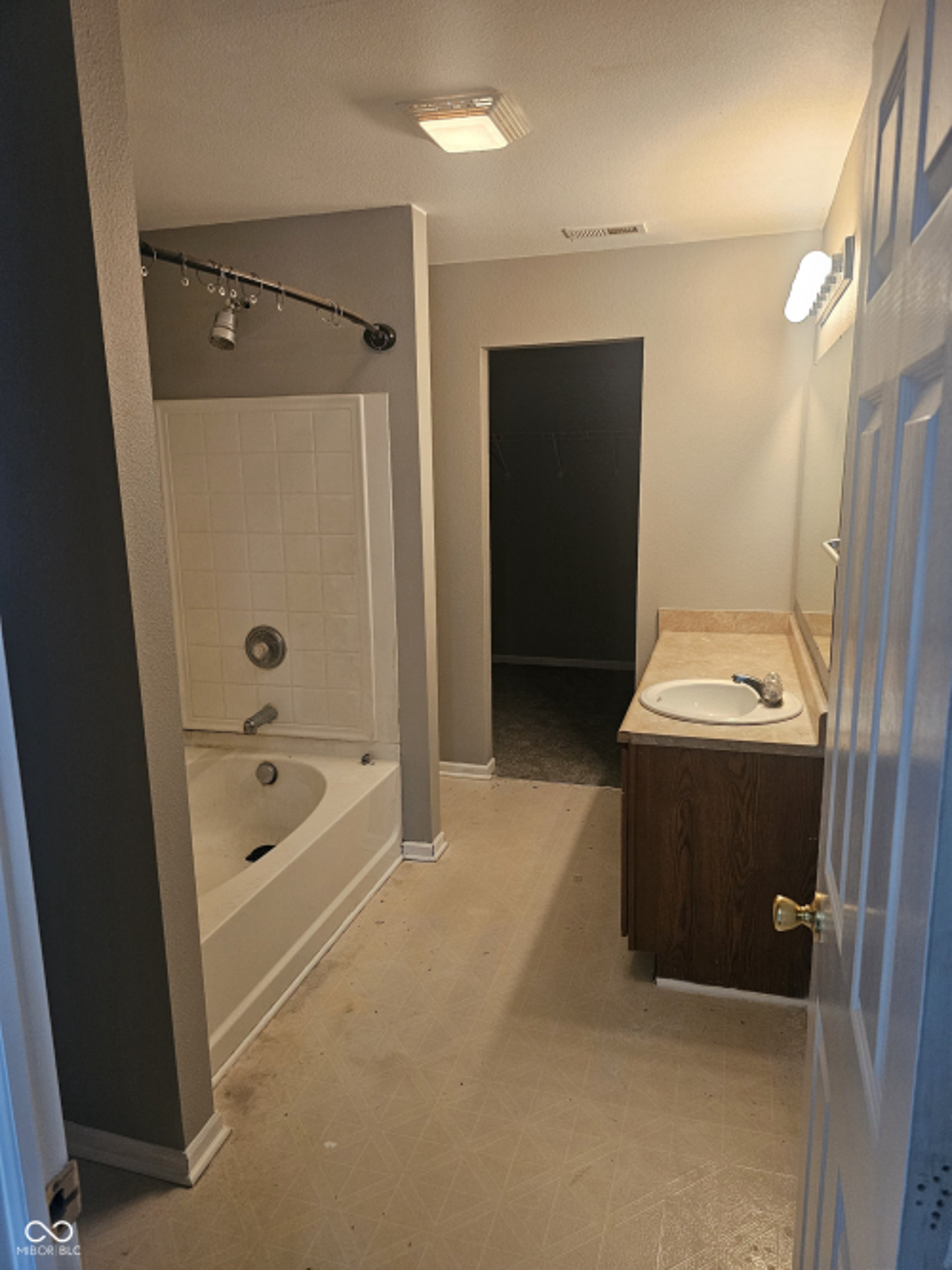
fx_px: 844
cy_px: 635
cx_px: 476
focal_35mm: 23
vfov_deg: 73.9
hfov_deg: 58.9
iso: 500
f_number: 1.7
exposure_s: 1/120
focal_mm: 6.3
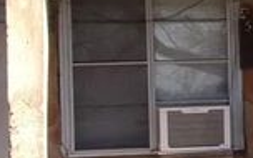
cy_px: 75
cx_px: 389
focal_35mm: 171
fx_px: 1179
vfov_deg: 7.7
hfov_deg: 11.7
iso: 80
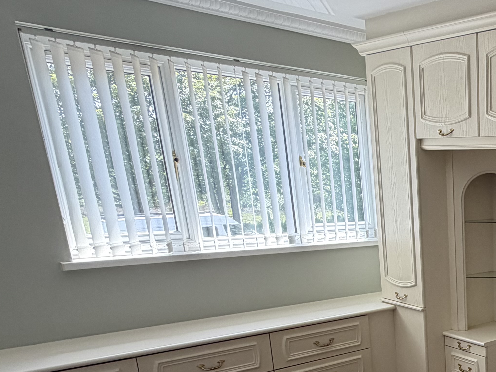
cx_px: 554
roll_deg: -0.9
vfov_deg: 34.2
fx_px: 559
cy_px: 354
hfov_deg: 38.8
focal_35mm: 39
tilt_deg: -17.1
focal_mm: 2.22
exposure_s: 1/121
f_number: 2.2
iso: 125
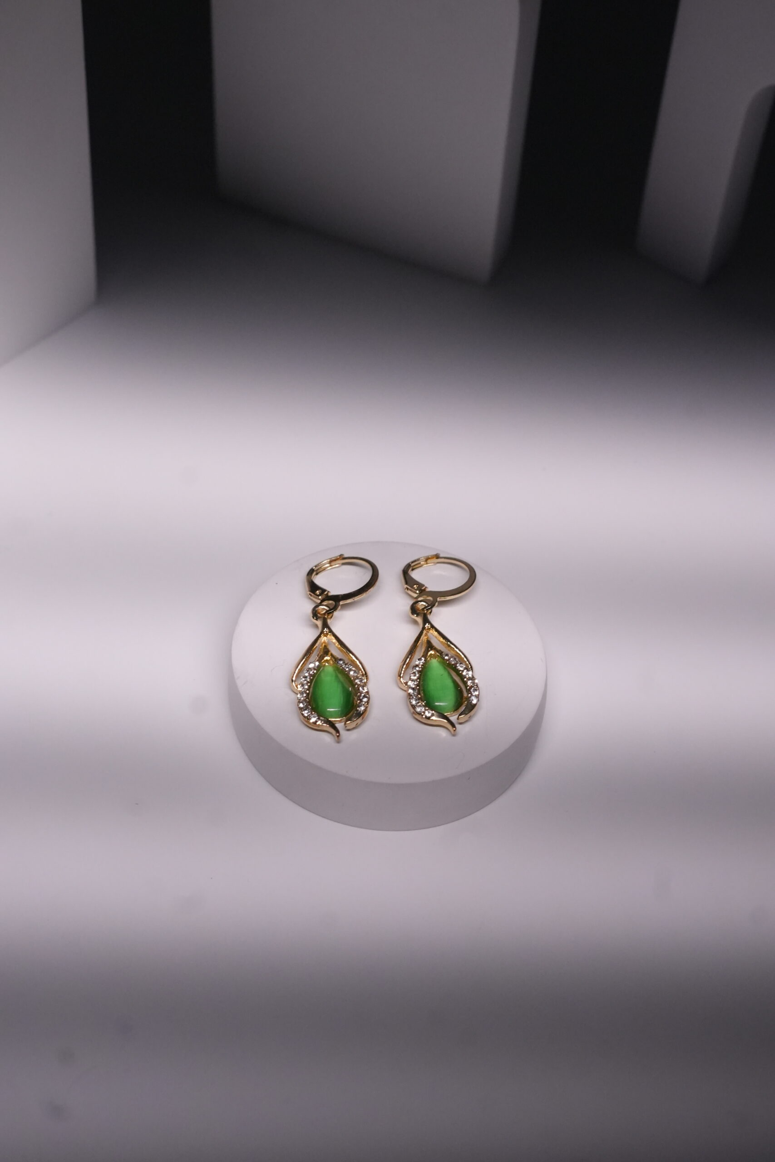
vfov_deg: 38.2
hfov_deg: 26.0
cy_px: 581
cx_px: 388
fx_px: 1679
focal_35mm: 52
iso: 3200
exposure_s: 1/100
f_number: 7.1
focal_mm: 35
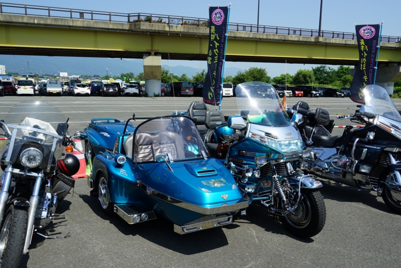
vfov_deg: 43.6
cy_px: 134
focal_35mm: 30
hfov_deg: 61.9
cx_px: 200
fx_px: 334
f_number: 13
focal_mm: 30
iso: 100
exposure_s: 1/90
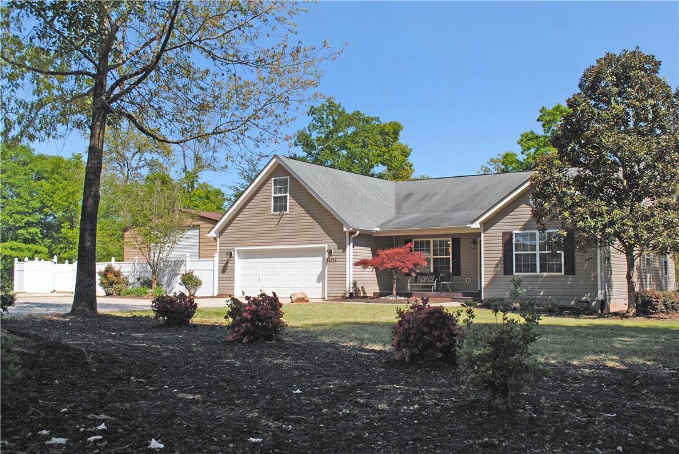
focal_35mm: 39
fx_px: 736
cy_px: 227
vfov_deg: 34.3
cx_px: 340
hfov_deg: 49.5
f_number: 8
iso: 100
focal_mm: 26
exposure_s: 1/250
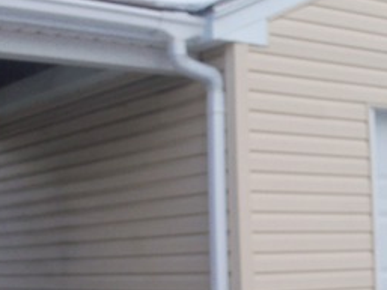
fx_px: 973
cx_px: 297
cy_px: 212
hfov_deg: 22.3
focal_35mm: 87
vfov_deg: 16.9
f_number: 3
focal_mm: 6.3
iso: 80
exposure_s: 1/500
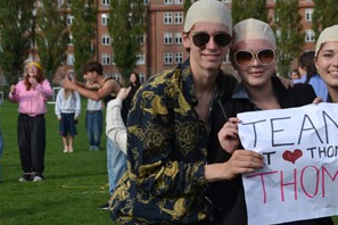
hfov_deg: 20.0
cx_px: 279
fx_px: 948
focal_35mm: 101
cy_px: 89
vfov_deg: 13.5
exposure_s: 1/200
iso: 100
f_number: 7.1
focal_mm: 40
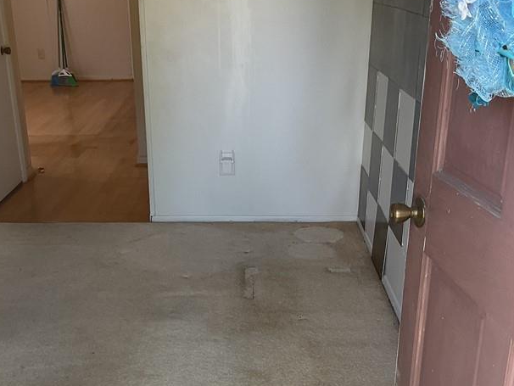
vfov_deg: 29.3
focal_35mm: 49
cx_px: 208
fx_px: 728
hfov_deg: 38.7
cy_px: 286
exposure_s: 1/60
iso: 40
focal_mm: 3
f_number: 1.8
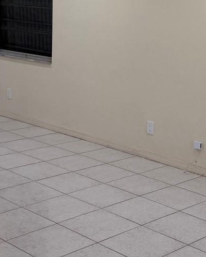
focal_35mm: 76
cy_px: 66
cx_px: 148
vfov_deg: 24.8
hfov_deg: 20.1
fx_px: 579
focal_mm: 6.76
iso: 100
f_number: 1.78
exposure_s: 1/165
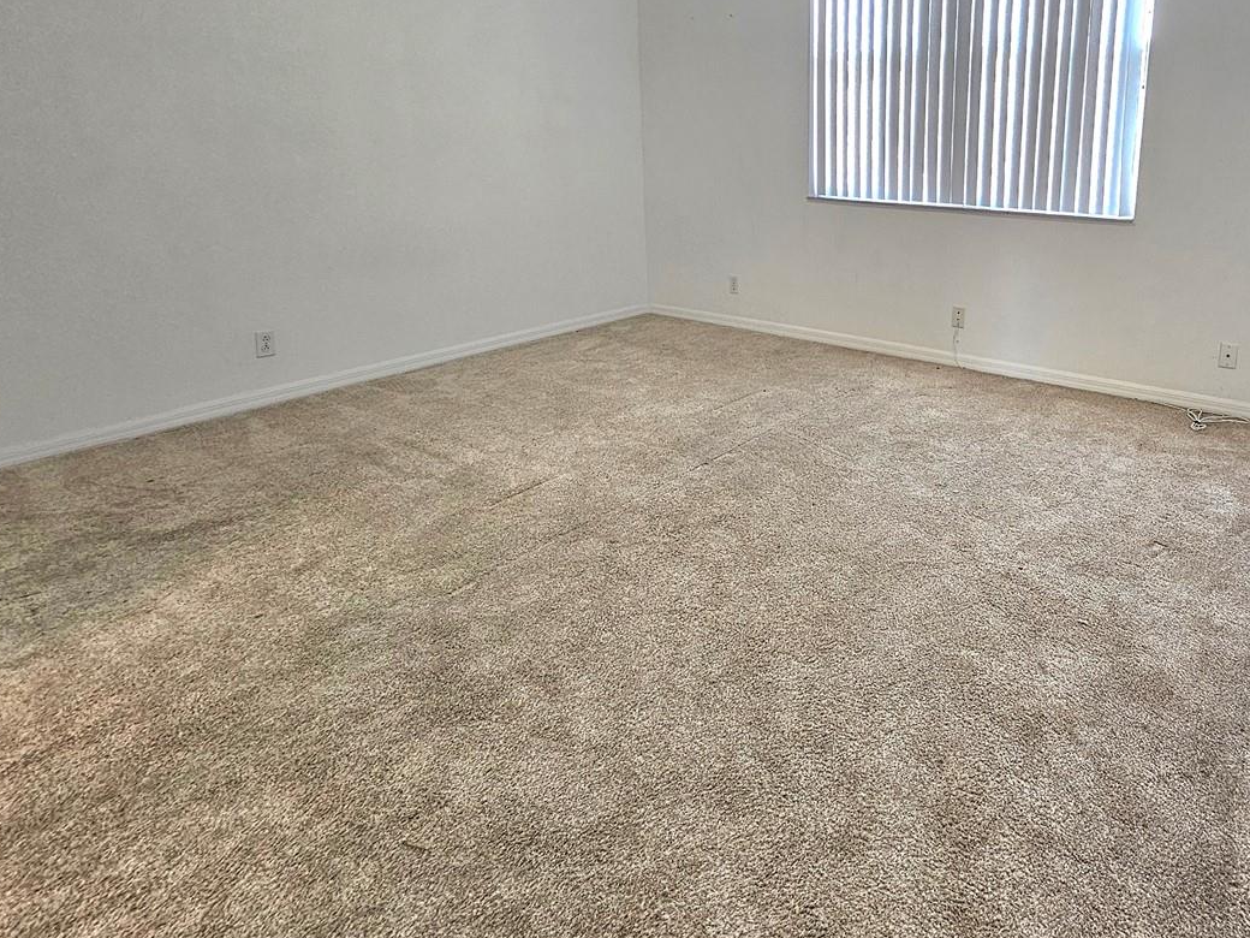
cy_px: 311
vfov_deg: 64.2
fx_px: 722
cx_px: 867
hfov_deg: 78.2
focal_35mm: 20
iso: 160
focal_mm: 2.2
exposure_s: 1/60.2
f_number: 2.2
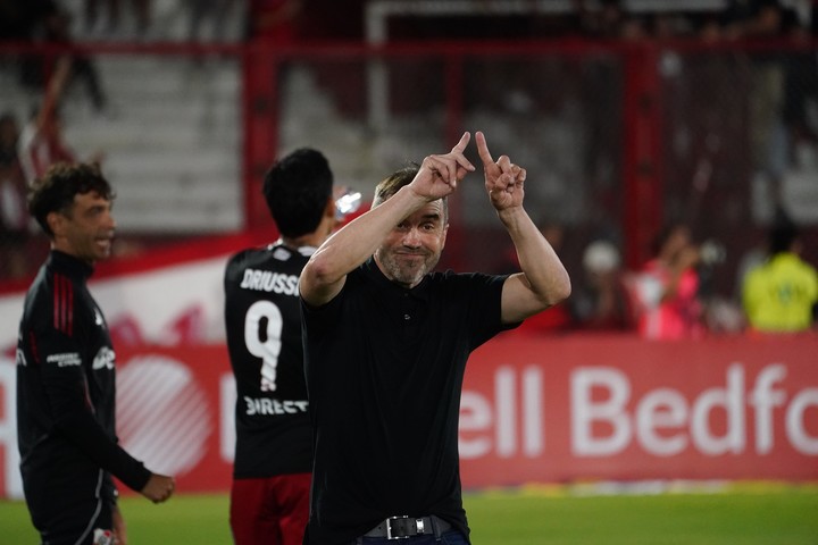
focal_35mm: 400
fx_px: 9088
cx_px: 409
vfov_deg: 3.4
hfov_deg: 5.2
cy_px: 272
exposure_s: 1/1600
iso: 8000
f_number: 6.3
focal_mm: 400
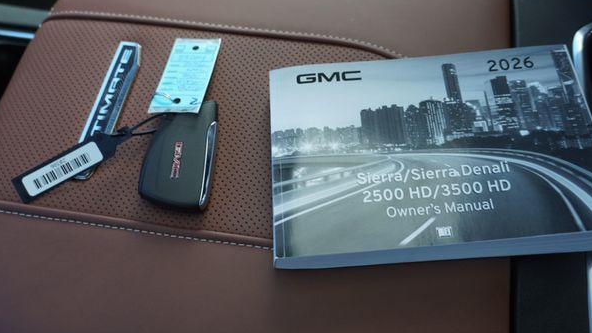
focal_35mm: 34
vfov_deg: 34.6
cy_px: 156
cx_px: 315
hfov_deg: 58.0
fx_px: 534
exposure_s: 1/60
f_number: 4
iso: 125
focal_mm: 20
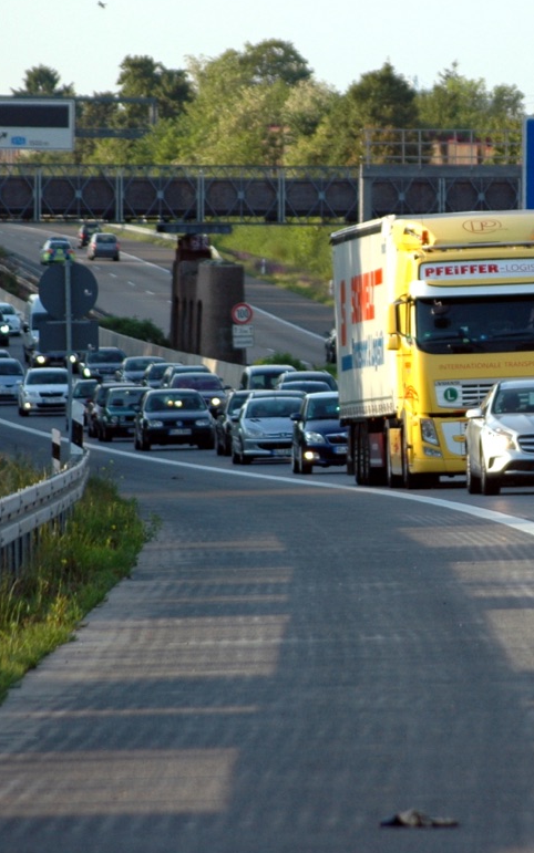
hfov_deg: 3.2
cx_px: 449
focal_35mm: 416
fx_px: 9685
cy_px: 383
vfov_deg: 5.0
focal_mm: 150
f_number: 5.3
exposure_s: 1/400
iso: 200
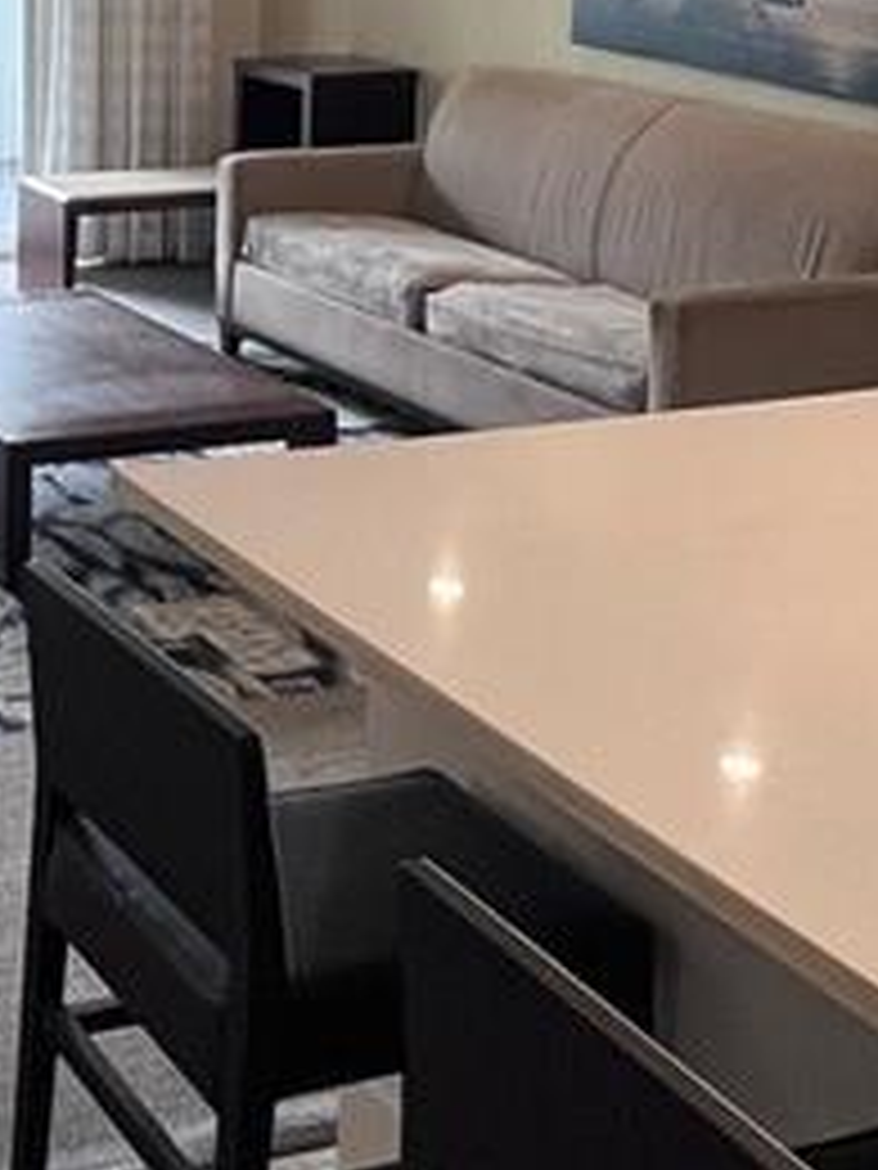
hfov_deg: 22.5
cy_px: 63
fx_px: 2029
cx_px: -176
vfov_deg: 30.4
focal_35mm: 60
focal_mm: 1.57
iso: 160
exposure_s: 1/120
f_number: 1.8
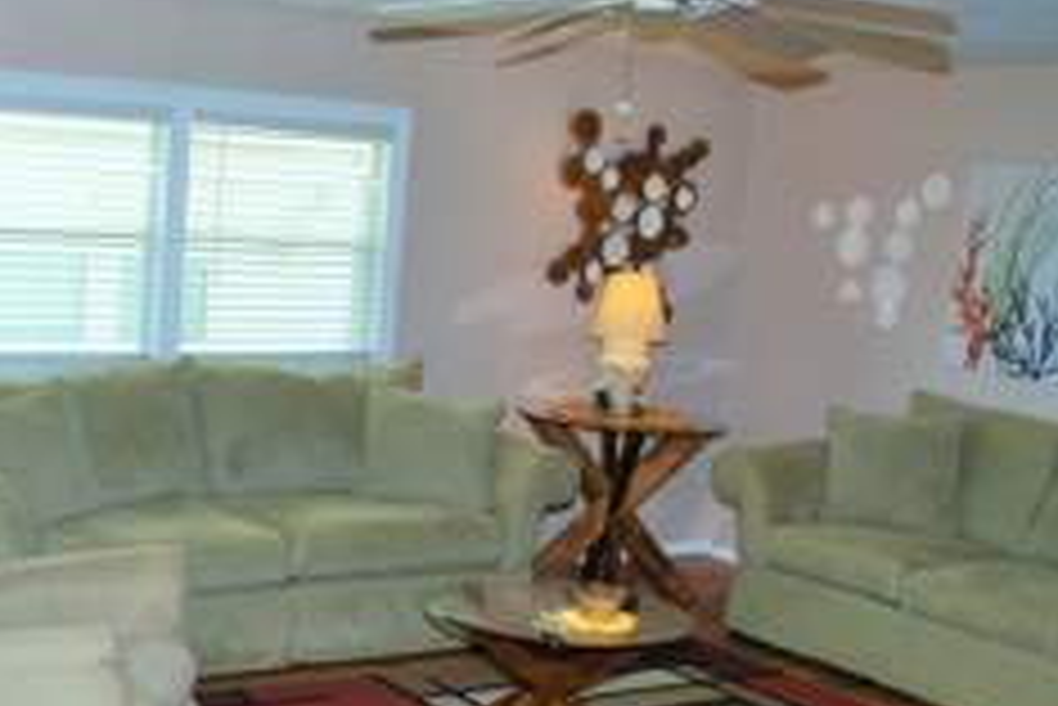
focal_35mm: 49
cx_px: 207
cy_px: 542
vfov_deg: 27.1
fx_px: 1441
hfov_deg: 38.7
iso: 200
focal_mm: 16
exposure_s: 1/60
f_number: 4
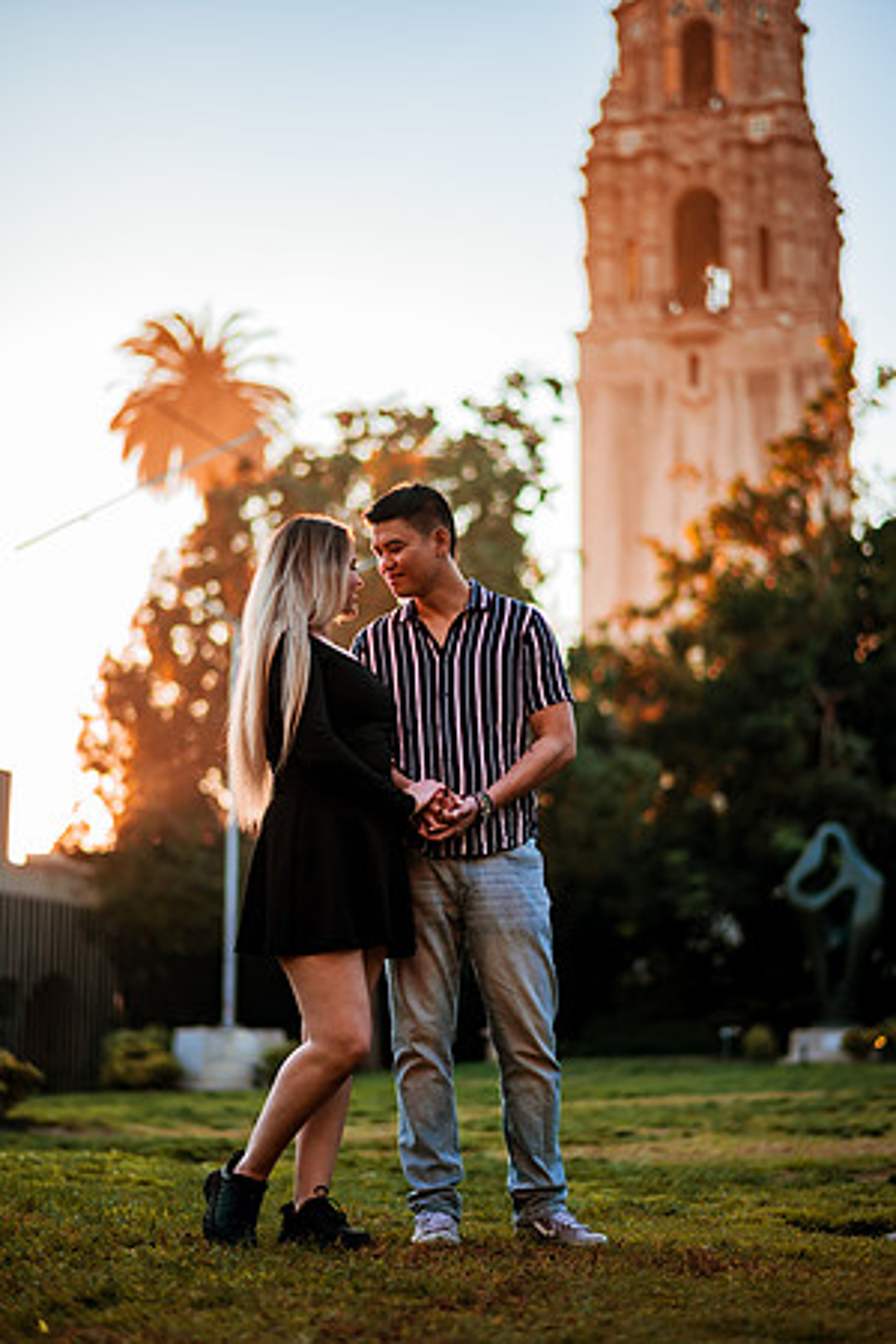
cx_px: 448
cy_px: 672
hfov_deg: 23.4
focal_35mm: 58
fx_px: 2165
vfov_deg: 34.5
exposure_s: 1/800
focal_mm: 58
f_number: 1.4
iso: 100
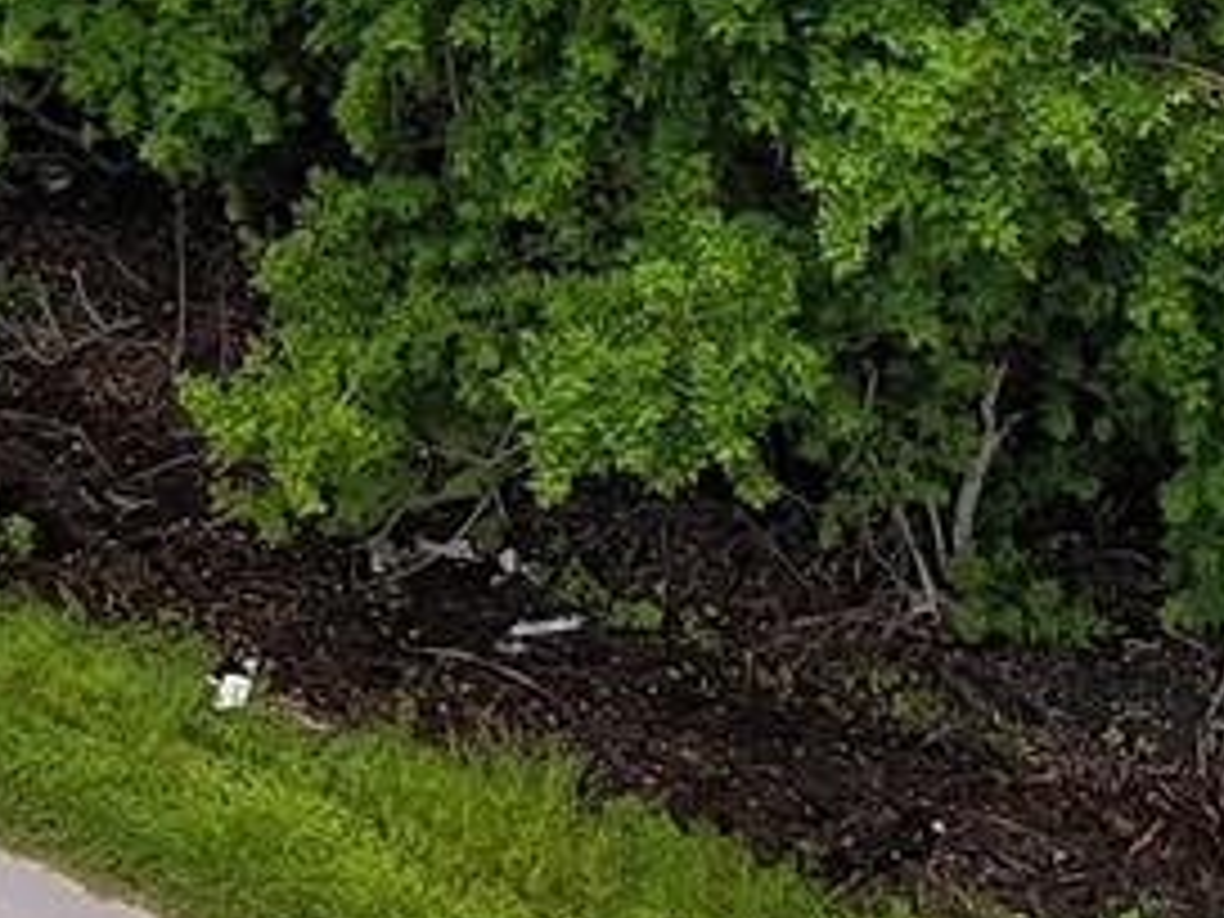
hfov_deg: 14.0
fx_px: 4986
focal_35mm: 141
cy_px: -1287
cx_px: 374
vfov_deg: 9.4
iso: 100
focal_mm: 4.55
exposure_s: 1/640
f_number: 2.8
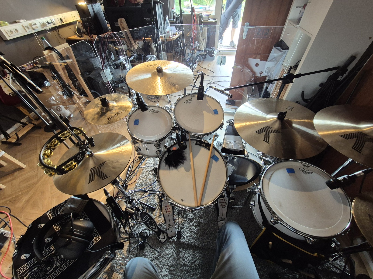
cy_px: 140
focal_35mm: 13
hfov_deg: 106.2
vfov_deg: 89.9
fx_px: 140
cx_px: 186
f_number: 2.2
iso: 500
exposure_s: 1/50
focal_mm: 2.2
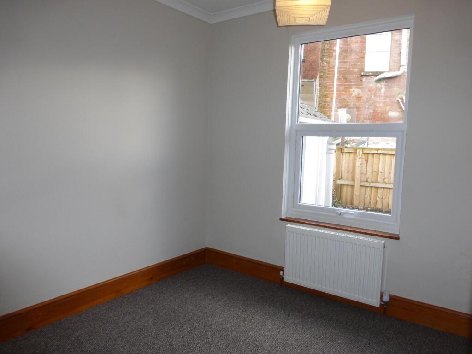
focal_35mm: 25
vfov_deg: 54.9
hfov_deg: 69.4
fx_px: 341
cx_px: 236
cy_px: 177
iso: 200
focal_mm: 4.3
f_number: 3.3
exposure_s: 1/60
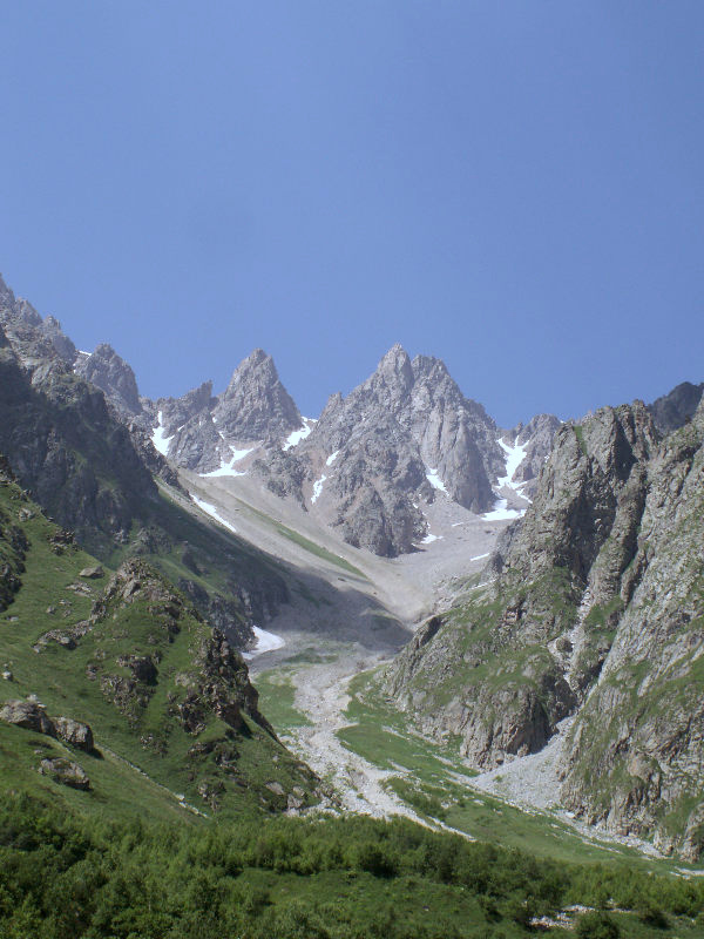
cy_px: 470
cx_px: 352
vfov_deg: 25.7
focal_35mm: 76
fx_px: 2061
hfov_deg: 19.4
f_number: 8
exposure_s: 1/200
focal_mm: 12.75
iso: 50
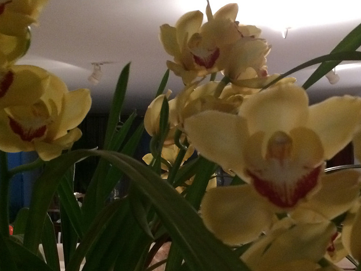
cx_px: 215
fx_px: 584
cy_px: 194
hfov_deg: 34.2
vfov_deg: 25.9
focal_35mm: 56
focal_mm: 4.12
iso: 320
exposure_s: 1/15
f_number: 2.2
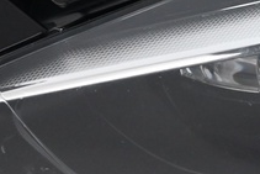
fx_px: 1330
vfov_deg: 7.5
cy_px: 141
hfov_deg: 10.6
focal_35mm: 184
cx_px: 444
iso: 1600
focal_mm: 24
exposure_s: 1/125
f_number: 4
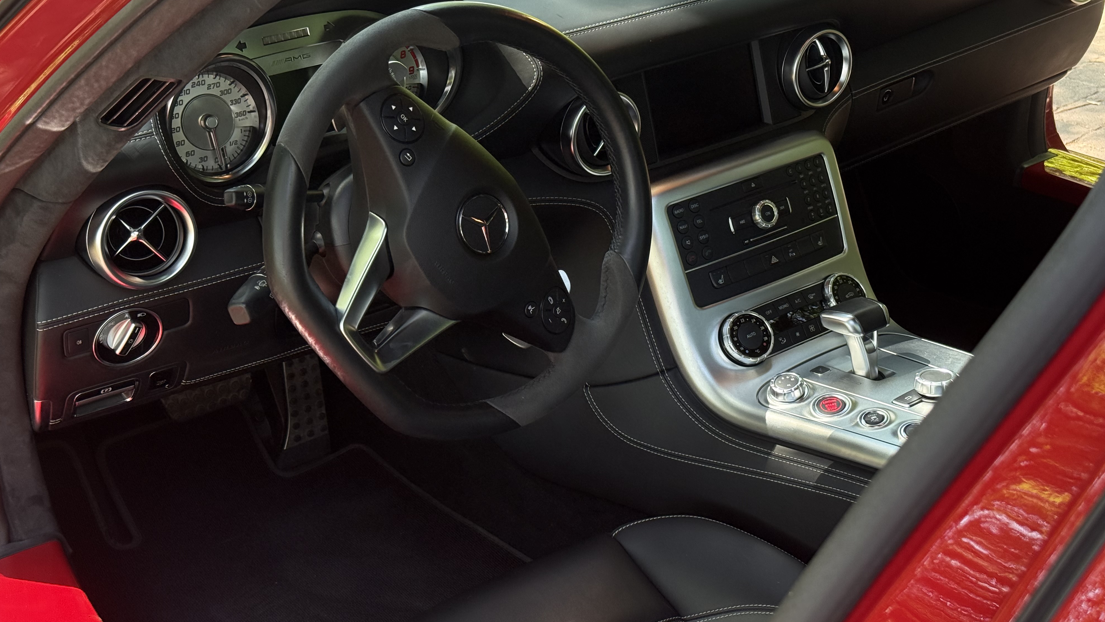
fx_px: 1553
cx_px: 553
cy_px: 285
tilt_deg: -26.8
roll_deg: -0.5
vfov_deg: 22.6
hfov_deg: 39.2
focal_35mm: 53
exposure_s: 1/242
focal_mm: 6.76
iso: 160
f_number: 1.78
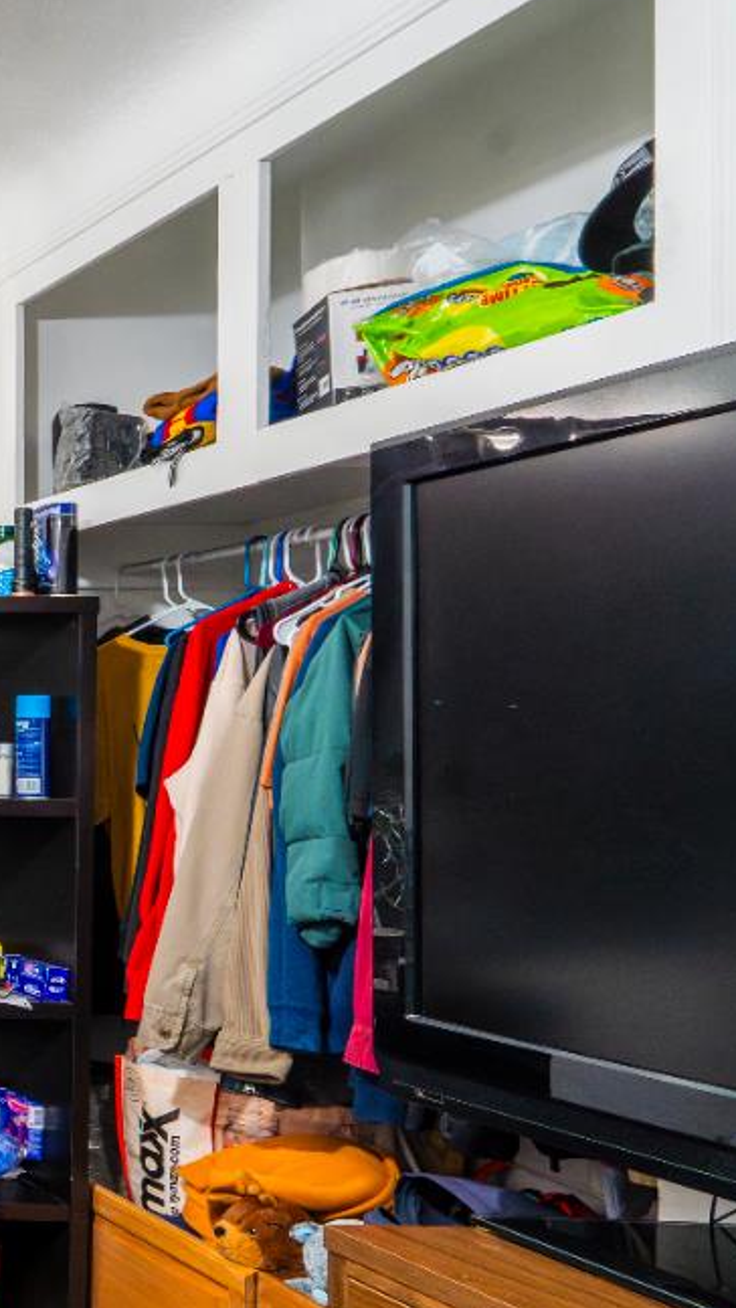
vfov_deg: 57.8
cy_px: 752
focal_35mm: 34
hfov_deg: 20.0
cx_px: -698
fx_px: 1179
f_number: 10
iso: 500
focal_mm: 14
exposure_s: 1/1.25
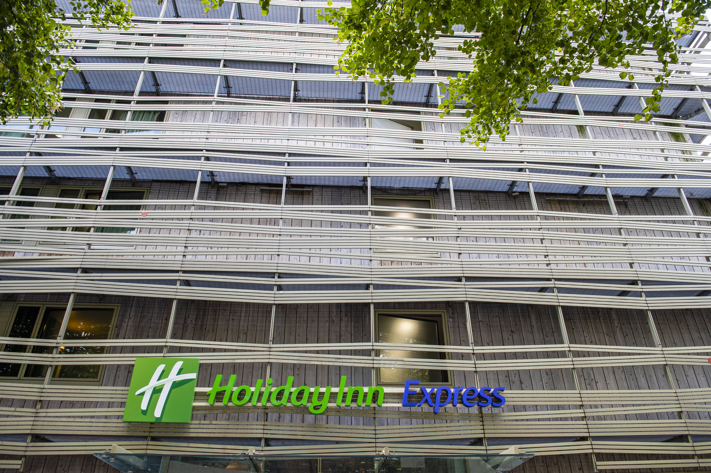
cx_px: 356
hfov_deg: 69.4
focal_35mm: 26
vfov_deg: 49.5
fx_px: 513
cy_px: 236
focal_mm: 26
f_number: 5
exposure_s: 1/125
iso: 400
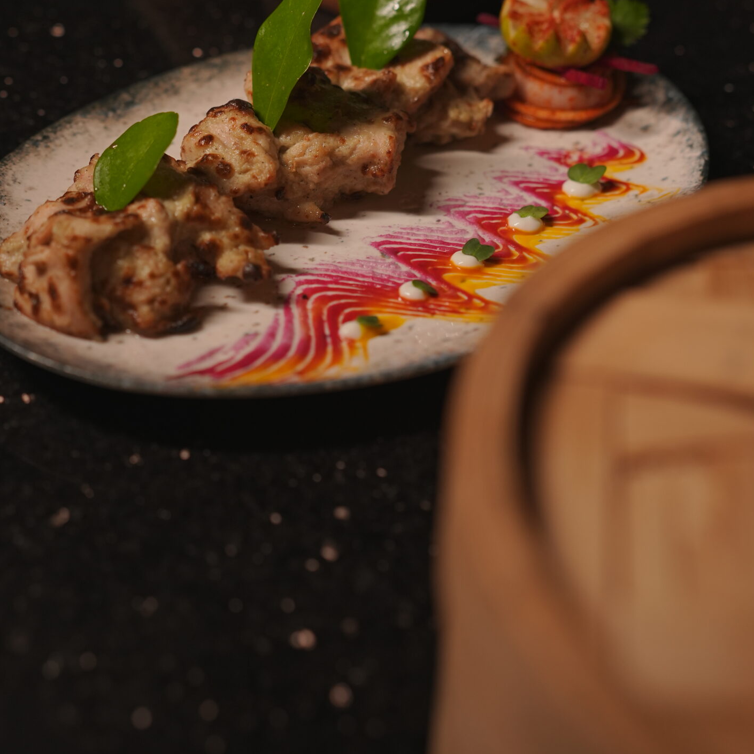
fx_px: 1331
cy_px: 131
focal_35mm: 54
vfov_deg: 30.7
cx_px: 310
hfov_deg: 31.6
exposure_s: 1/160
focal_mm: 35
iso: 640
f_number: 2.5
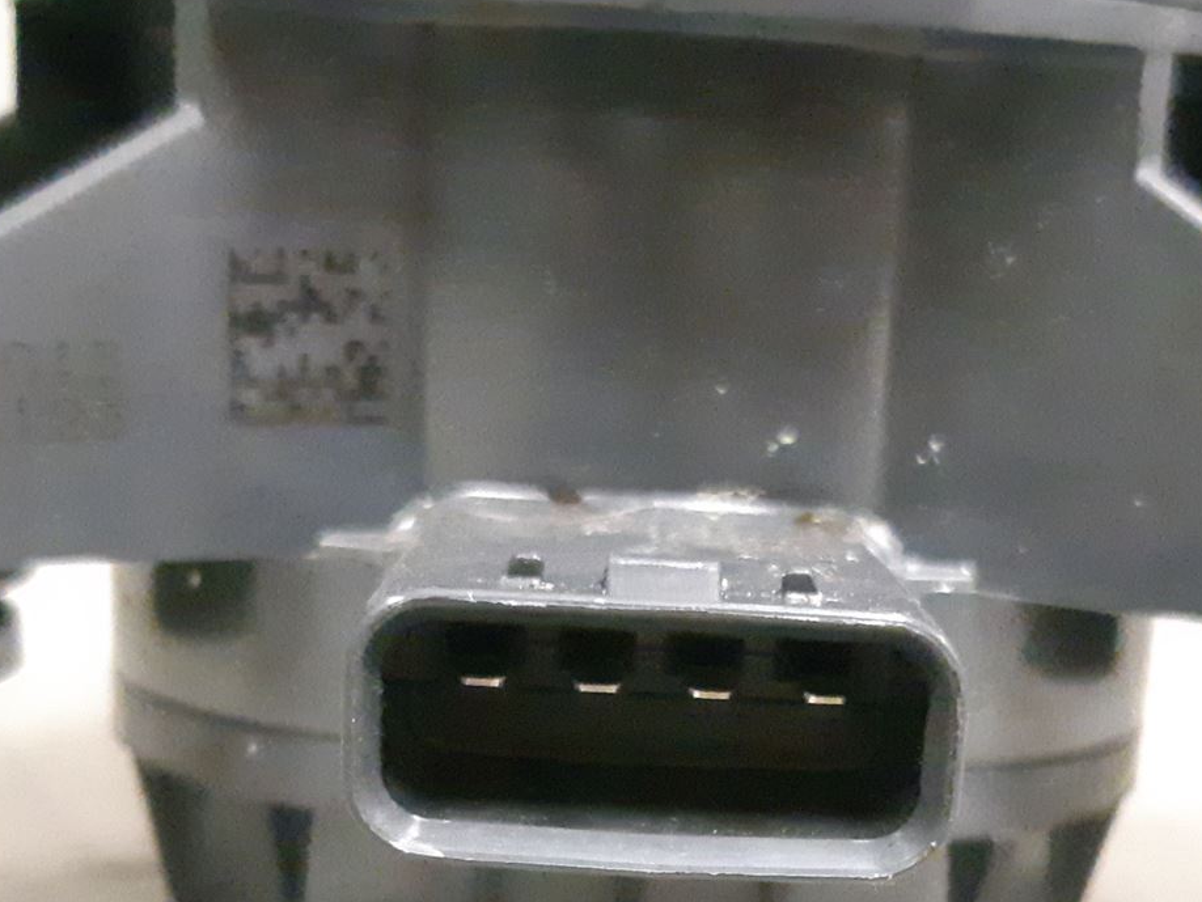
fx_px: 2015
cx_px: 697
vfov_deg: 24.3
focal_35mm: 58
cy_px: 861
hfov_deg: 33.2
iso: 800
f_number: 1.7
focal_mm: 3.93
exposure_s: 1/100
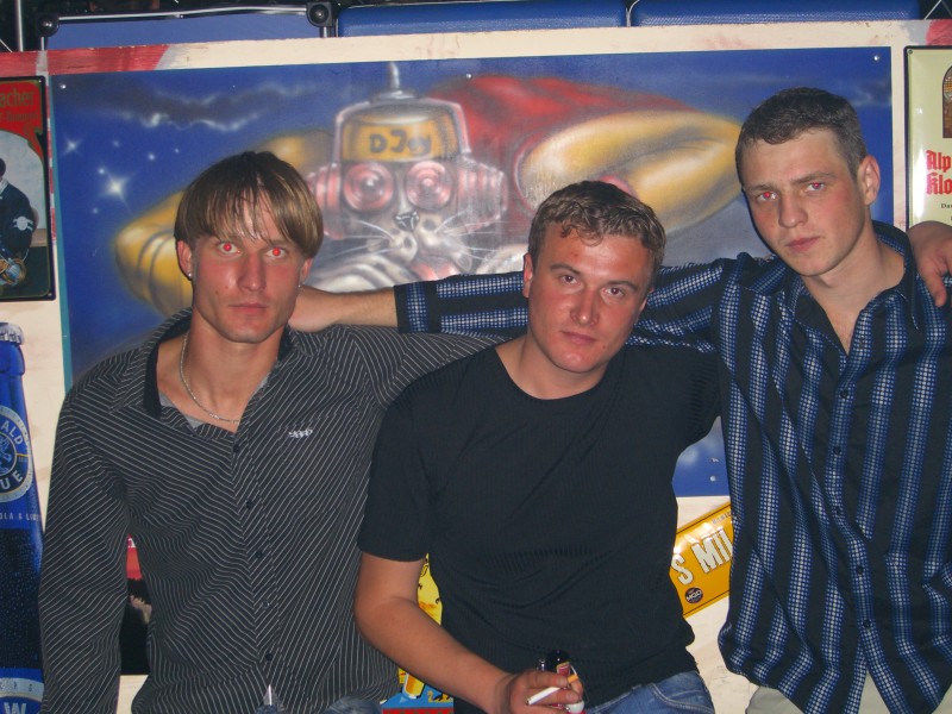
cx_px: 476
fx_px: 1568
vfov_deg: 25.7
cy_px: 357
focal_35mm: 57
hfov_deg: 33.8
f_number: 3.6
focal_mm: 11.8
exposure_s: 1/60
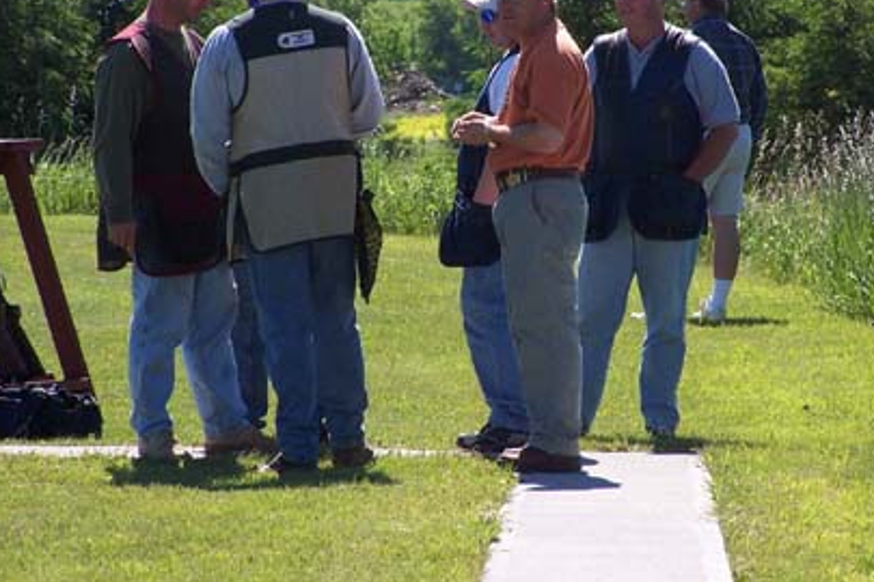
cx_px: 514
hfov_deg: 5.6
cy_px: 199
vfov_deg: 3.7
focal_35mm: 370
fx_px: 8982
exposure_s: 1/500
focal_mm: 47.7
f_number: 5
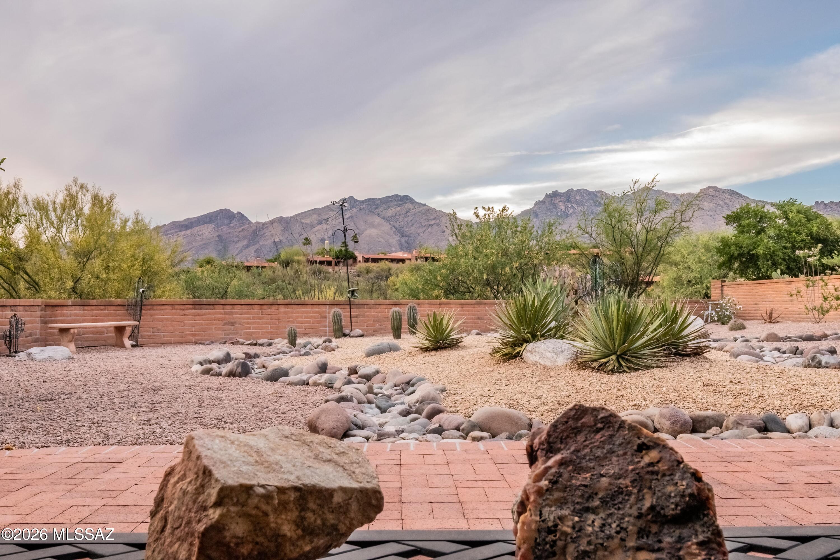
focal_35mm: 30
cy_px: 280
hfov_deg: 61.9
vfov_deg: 43.6
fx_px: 700
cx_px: 420
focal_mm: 20
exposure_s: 1/15
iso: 800
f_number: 20
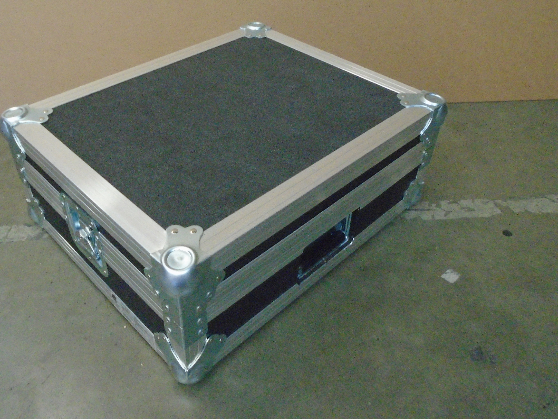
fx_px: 500
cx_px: 242
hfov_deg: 58.2
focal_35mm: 31
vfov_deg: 45.3
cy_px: 181
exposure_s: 1/40
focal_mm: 4.6
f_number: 3.2
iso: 800
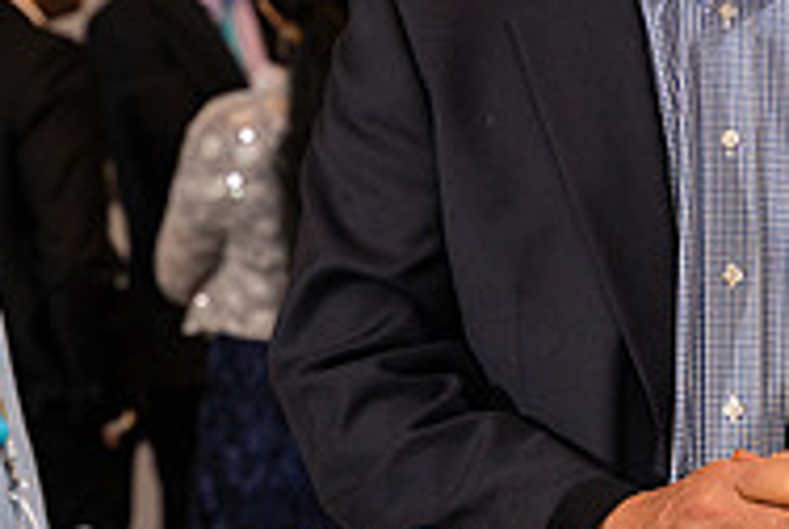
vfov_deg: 7.2
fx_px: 4193
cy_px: 94
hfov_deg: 10.8
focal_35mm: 191
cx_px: 428
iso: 1600
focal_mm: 62
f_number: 3.5
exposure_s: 1/200
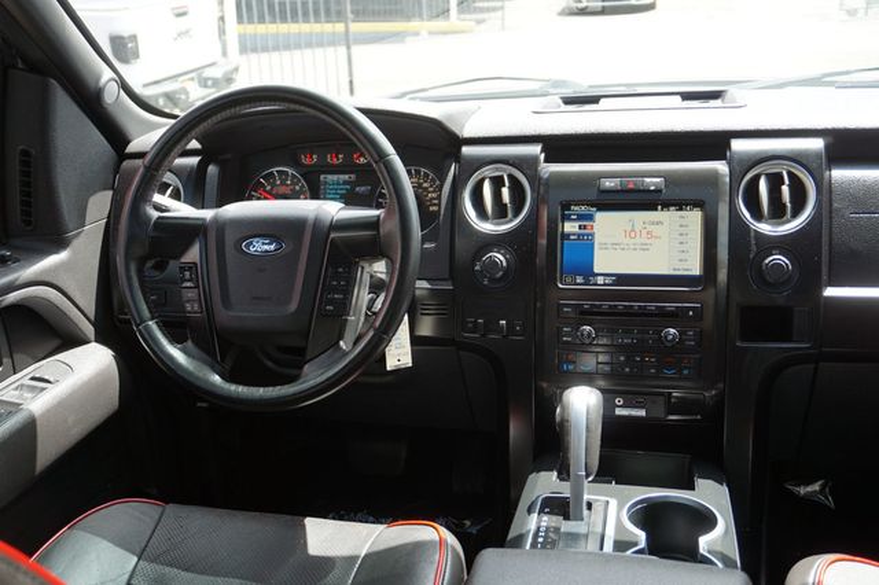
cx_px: 440
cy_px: 292
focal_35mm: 36
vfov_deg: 36.8
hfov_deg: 53.2
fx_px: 879
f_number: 4.5
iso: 100
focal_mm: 24
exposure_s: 1/60
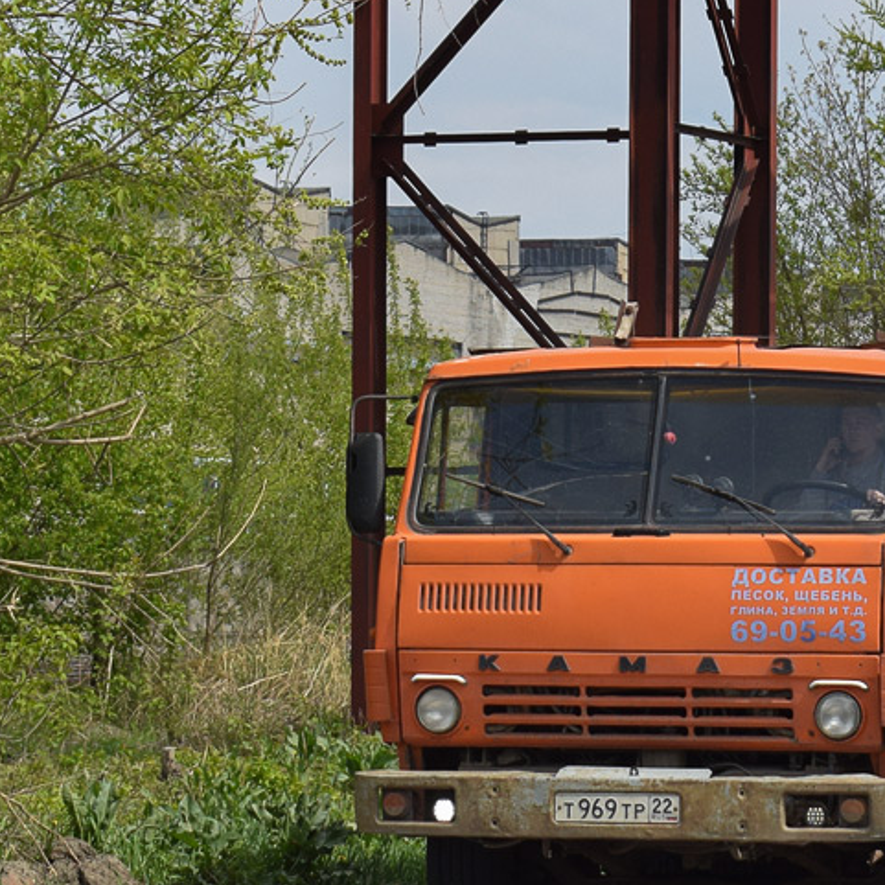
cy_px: 447
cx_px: 758
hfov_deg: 10.0
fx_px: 5064
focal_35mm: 175
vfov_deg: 10.0
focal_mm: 55
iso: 200
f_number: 6.3
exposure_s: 1/1000
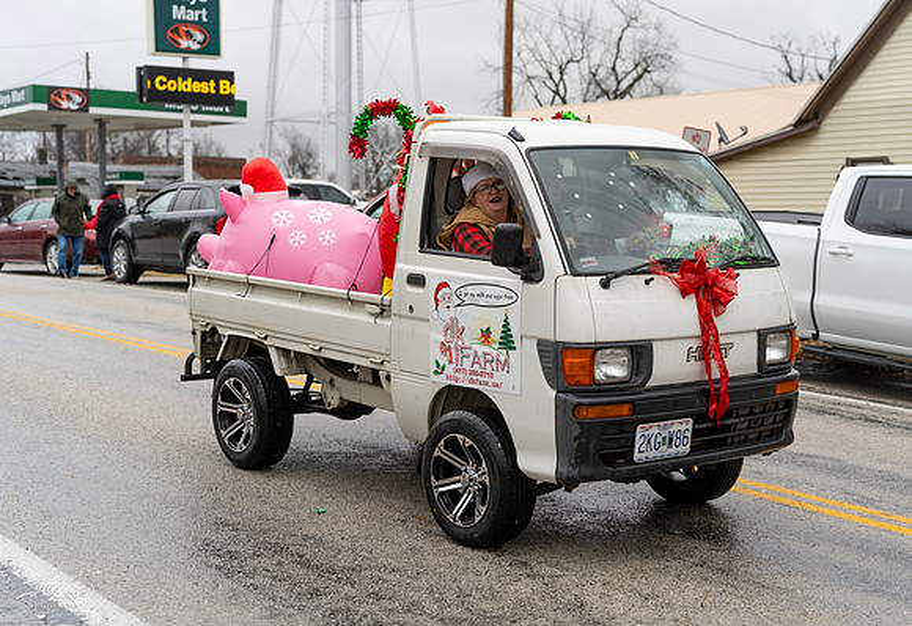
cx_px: 499
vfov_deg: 26.9
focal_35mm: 51
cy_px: 293
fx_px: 1309
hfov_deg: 38.4
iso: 200
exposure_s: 1/640
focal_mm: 46
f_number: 2.8
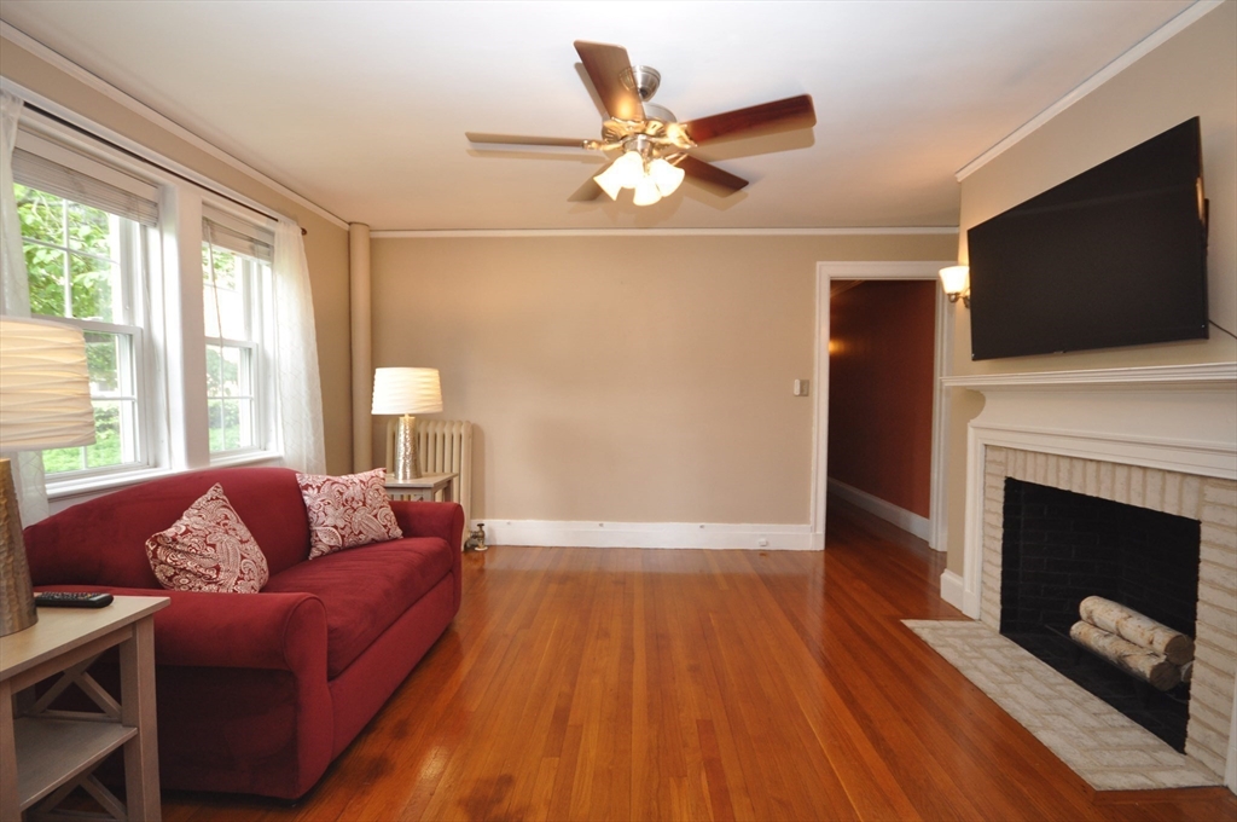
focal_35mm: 15
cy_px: 411
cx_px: 618
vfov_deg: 77.2
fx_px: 515
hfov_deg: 100.5
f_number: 4
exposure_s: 1/60
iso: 500
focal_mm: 10
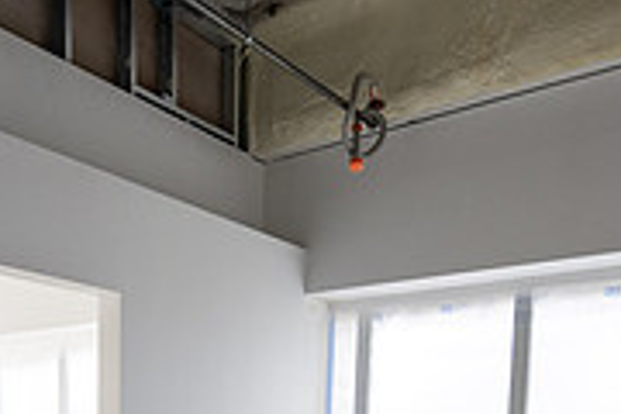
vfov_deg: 25.8
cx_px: 197
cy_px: 530
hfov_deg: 42.9
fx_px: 776
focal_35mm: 45
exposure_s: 1/200
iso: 640
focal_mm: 14
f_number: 4
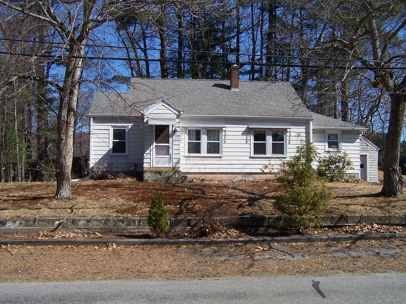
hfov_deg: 49.0
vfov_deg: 37.7
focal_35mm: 38
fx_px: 446
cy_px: 152
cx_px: 203
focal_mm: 6.3
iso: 80
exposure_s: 1/750
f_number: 4
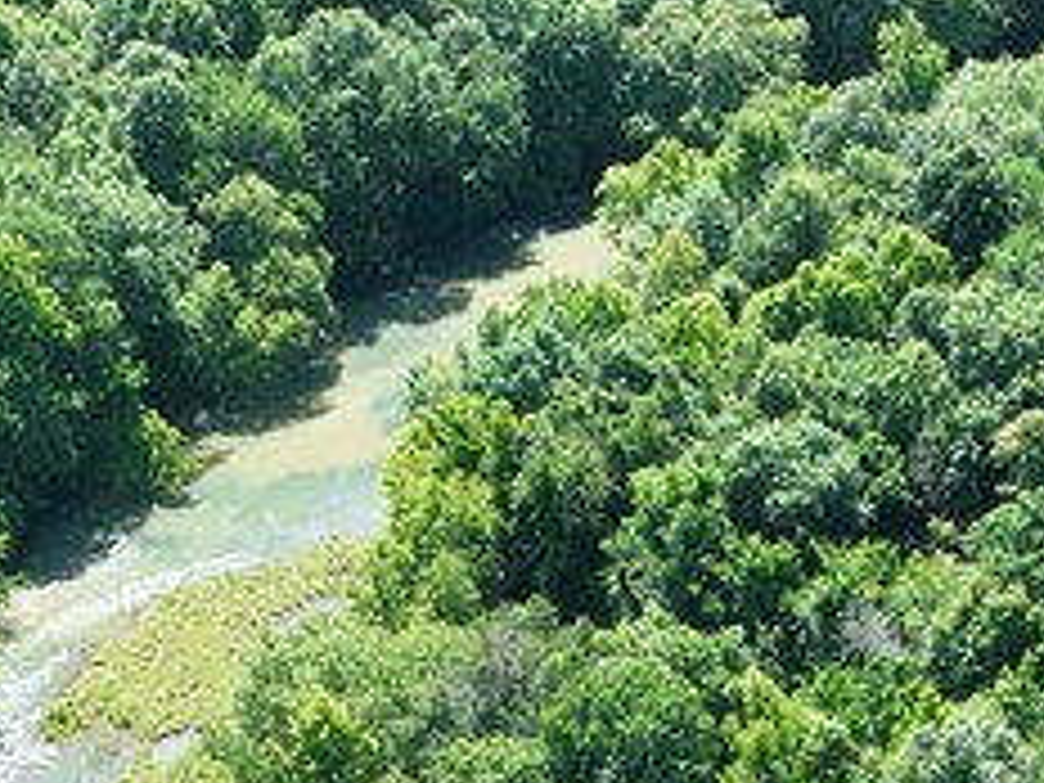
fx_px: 3197
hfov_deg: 18.5
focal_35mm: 106
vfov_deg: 12.3
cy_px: 1573
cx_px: 747
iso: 100
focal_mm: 12.29
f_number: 2.8
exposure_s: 1/640
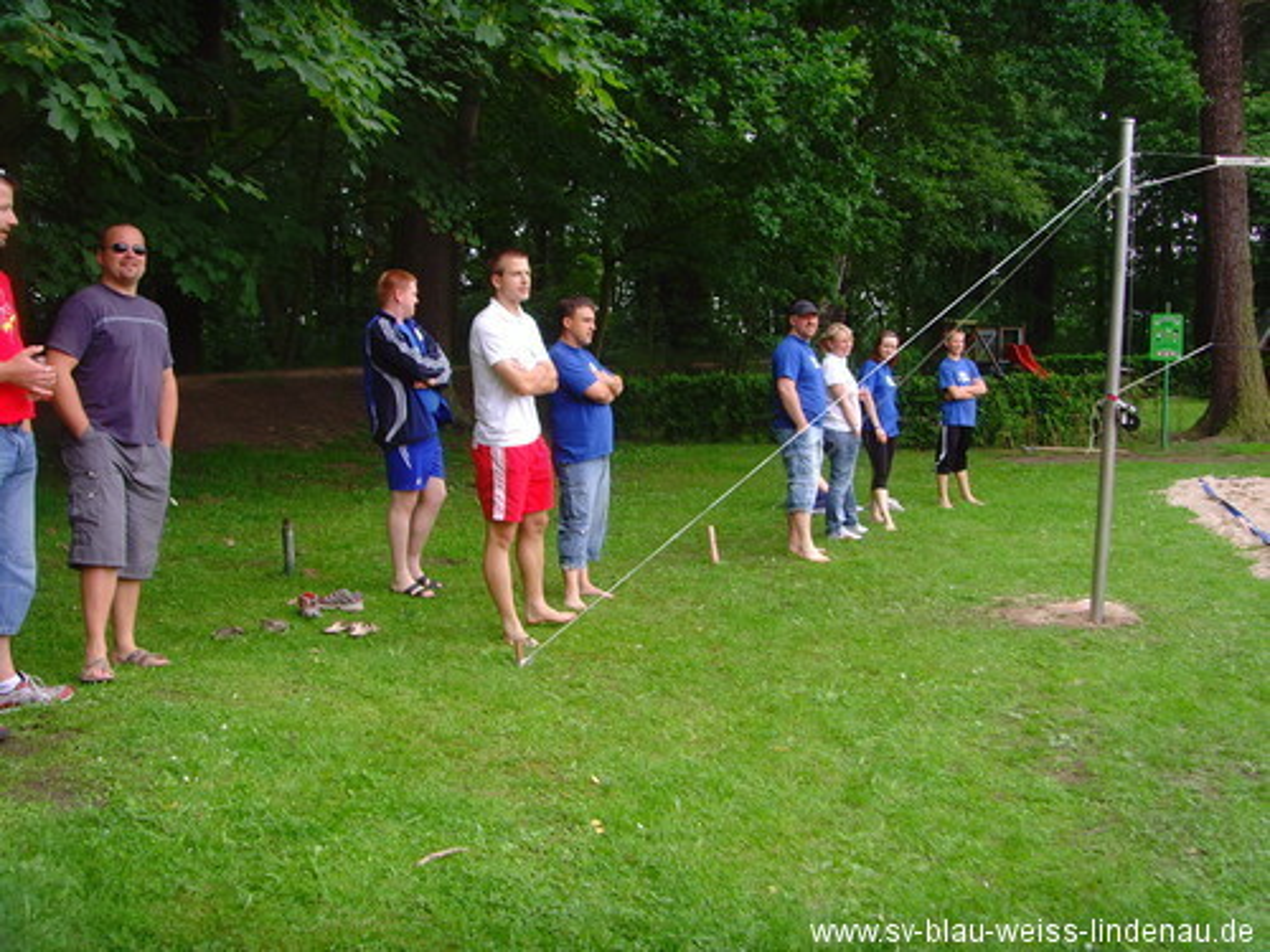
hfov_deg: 47.9
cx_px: 635
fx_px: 1431
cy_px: 476
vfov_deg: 36.8
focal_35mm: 39
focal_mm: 6.6
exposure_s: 1/125
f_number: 3.5
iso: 80
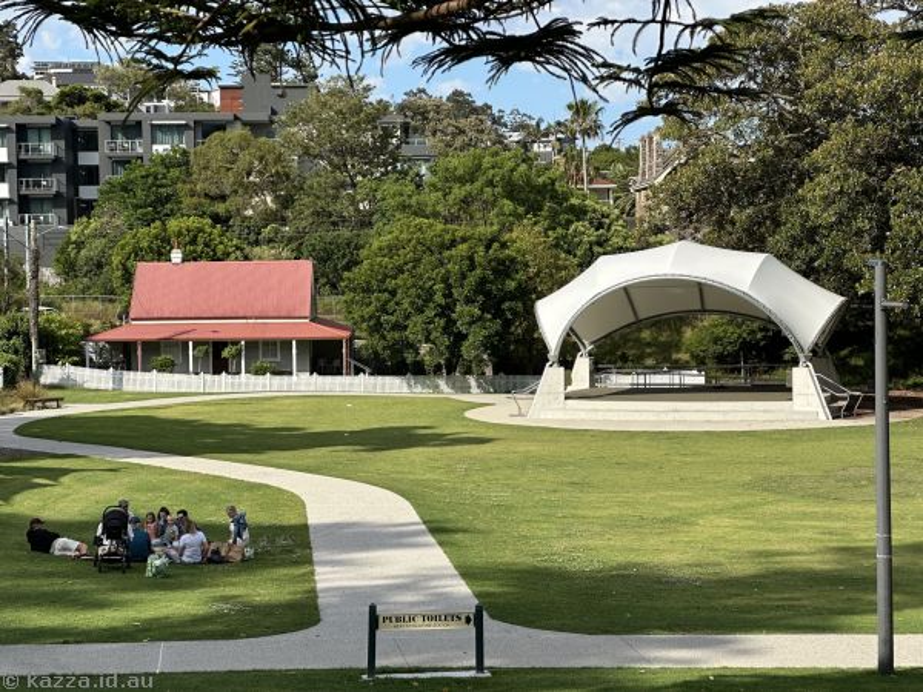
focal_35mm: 77
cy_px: 346
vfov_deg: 19.1
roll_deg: +0.6
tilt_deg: -2.6
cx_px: 462
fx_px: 2053
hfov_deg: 25.3
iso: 32
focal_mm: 9
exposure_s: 1/690
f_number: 2.8
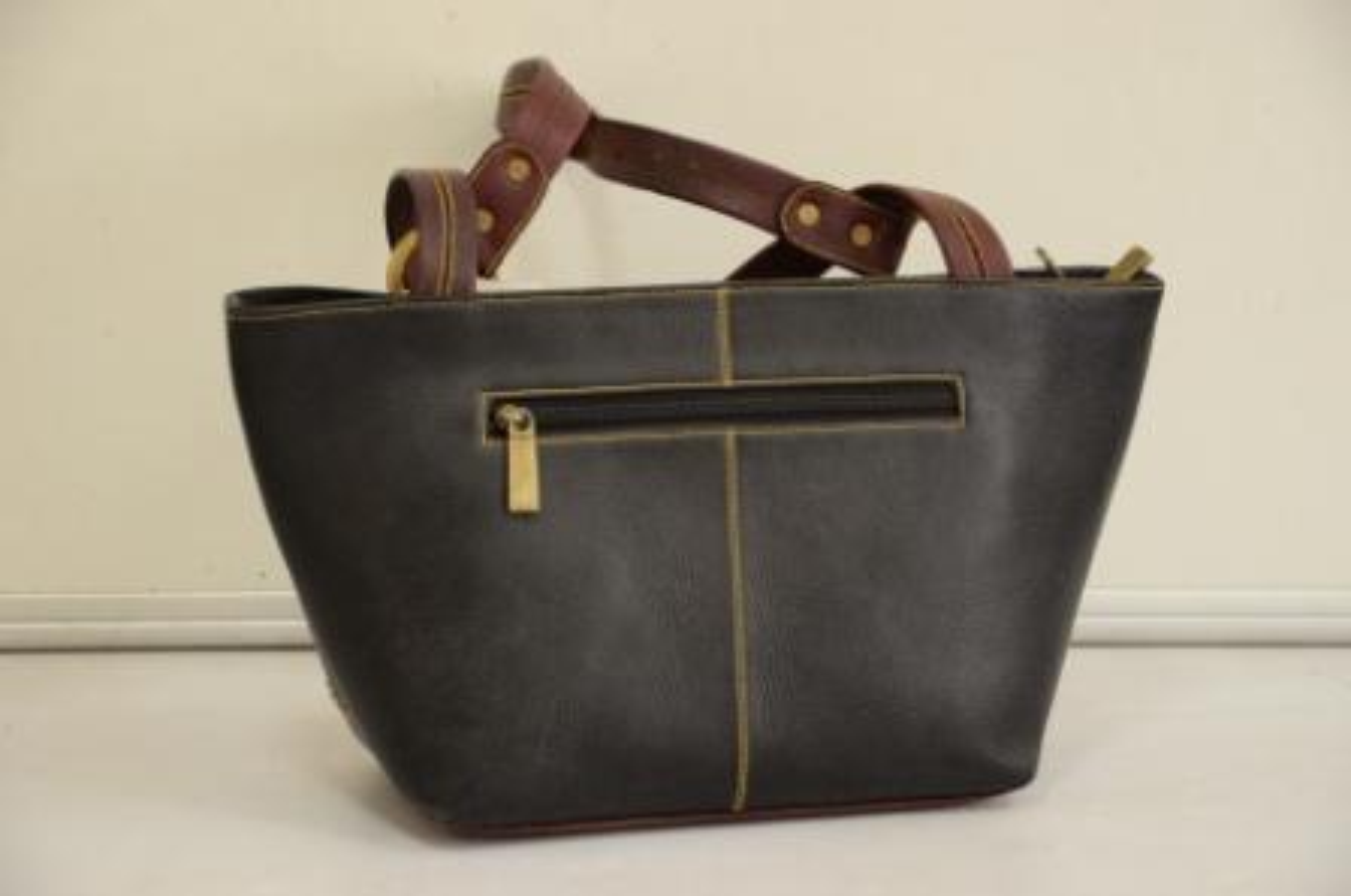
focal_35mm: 99
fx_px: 3709
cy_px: 448
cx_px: 676
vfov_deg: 13.8
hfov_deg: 20.6
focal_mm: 66
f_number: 5.3
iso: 1000
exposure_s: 1/80
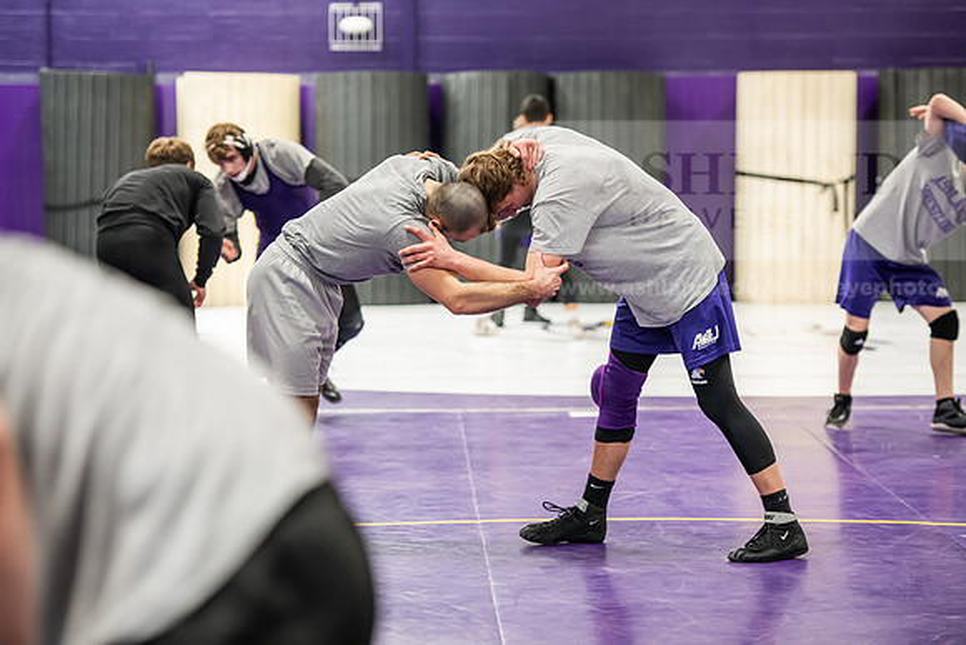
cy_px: 322
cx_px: 483
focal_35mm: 116
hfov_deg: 17.6
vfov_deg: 11.8
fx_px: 3113
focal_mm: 116
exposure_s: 1/200
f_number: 3.2
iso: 2000
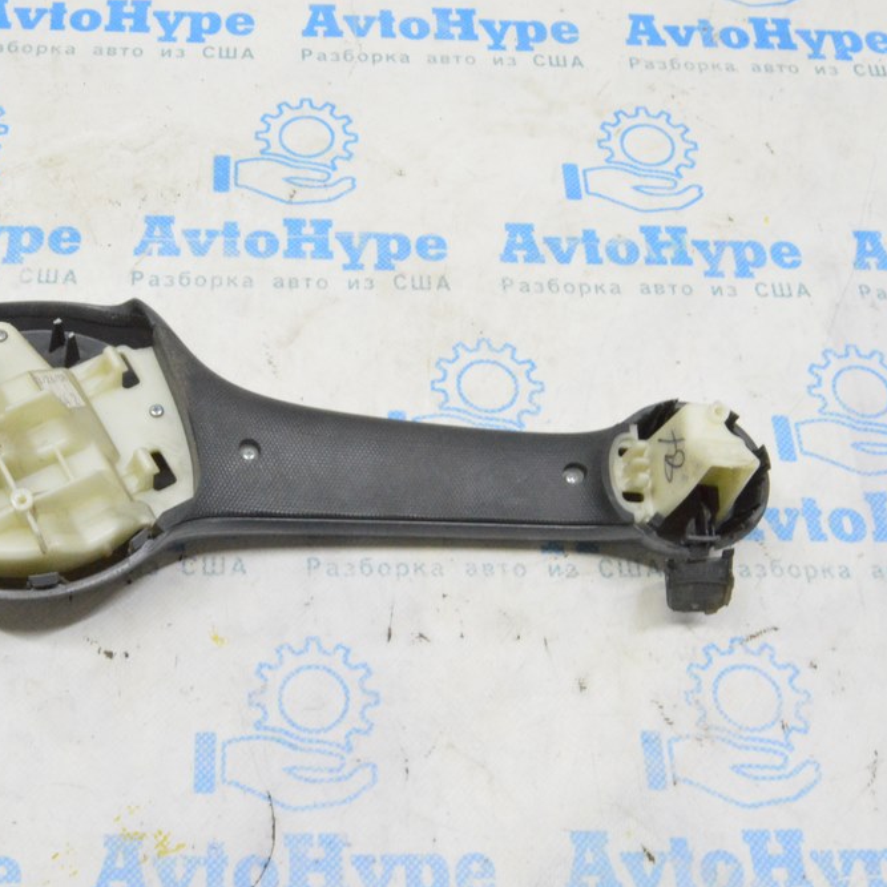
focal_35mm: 43
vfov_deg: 39.2
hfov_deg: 38.9
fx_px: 1247
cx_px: 324
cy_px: 450
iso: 6400
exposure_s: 1/15
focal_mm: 22
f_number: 20
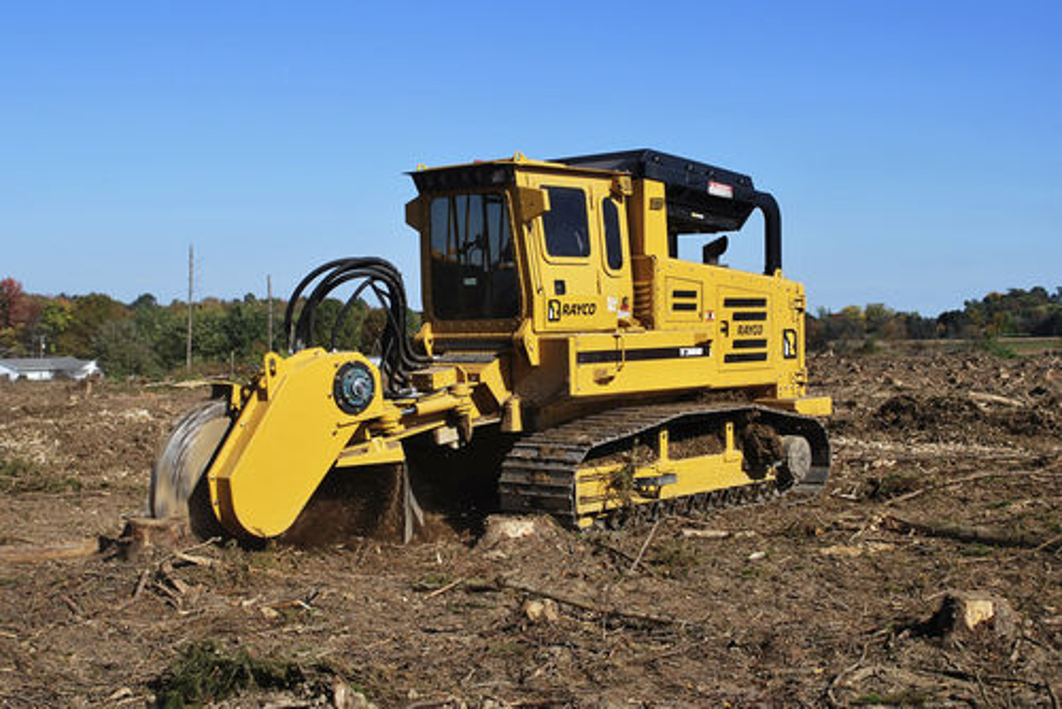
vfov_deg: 28.1
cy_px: 354
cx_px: 531
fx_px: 1417
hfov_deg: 41.1
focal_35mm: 48
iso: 100
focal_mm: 32
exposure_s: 1/320
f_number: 9
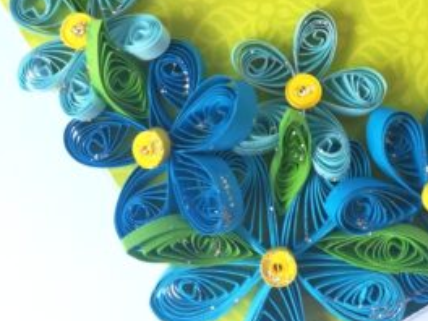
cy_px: -29
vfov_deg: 23.4
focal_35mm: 59
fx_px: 729
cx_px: 272
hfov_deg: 32.5
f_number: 2.2
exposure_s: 1/215
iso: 50
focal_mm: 3.83
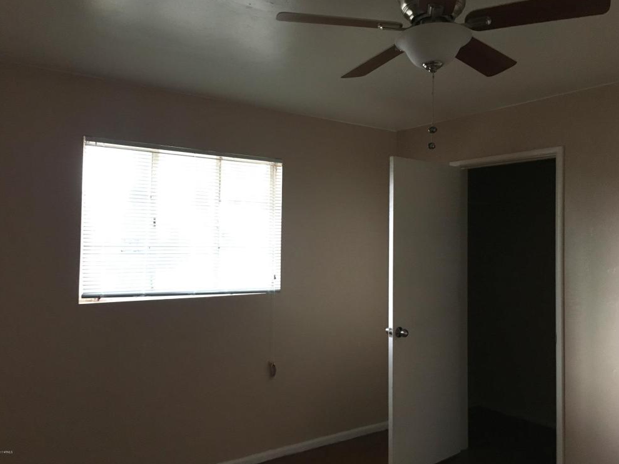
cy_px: 227
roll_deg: -0.5
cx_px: 316
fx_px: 536
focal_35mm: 30
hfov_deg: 60.0
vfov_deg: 46.8
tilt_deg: +2.1
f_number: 2.2
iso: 125
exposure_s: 1/30
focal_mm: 4.15
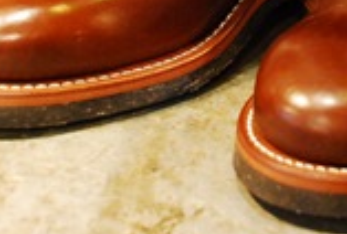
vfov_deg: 8.3
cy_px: -203
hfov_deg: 12.8
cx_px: 301
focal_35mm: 159
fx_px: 1538
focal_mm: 28
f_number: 4
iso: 1000
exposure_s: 1/2.5
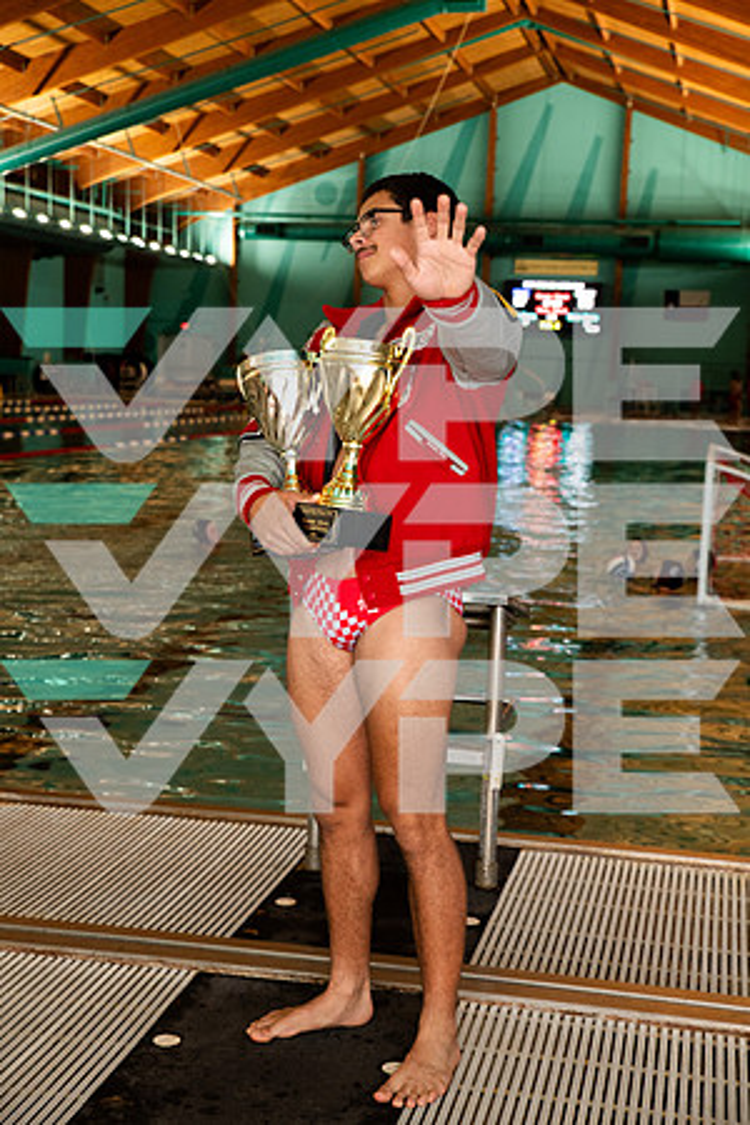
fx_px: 1750
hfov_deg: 24.2
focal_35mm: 56
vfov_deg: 35.6
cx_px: 375
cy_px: 562
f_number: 5
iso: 800
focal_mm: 56
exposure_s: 1/200
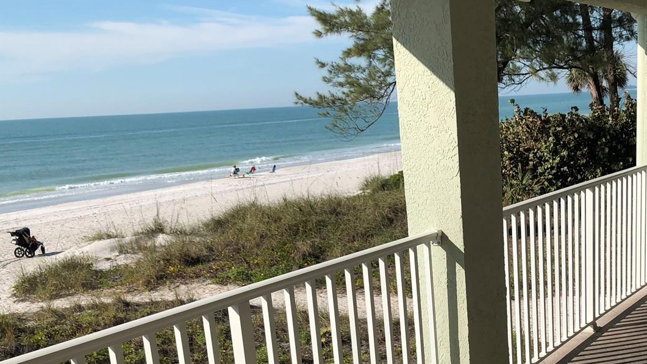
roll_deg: +2.9
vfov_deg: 25.4
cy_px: 310
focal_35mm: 46
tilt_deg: -15.3
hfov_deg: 43.3
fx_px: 789
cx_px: 480
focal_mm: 4
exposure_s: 1/2825
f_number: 1.8
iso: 20
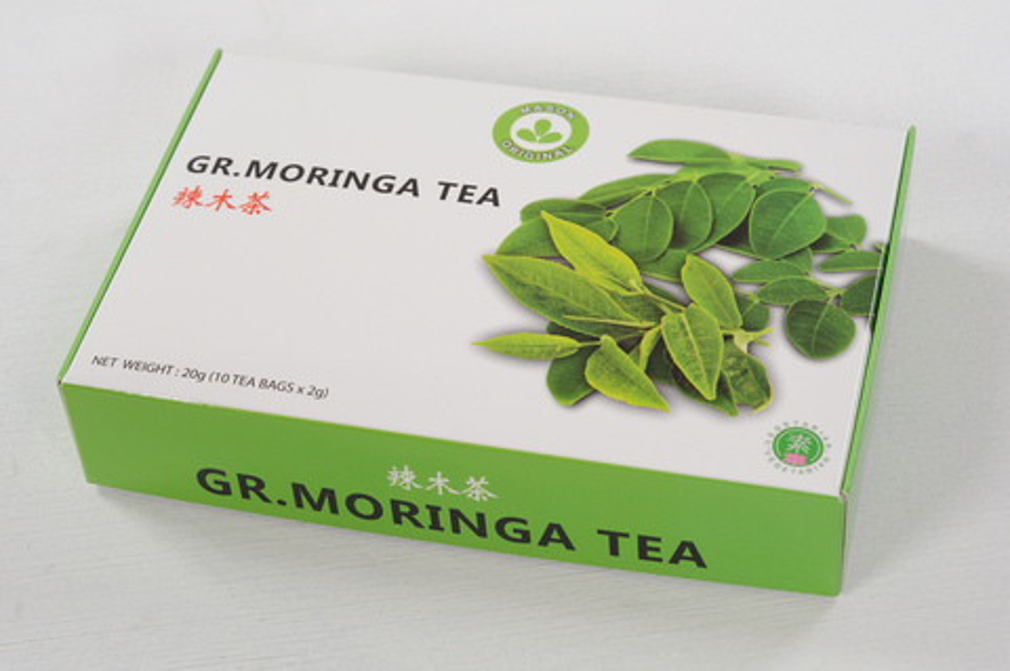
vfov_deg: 18.1
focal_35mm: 75
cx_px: 505
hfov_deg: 27.0
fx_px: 2102
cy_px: 336
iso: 200
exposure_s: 1/80
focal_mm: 50
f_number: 8
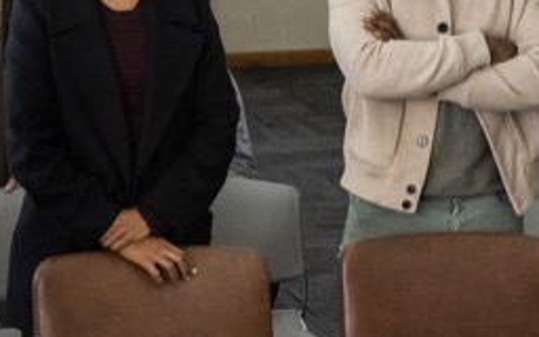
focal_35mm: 143
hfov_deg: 14.5
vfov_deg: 9.2
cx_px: 112
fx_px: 2101
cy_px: 125
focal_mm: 48
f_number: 8
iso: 4000
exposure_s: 1/320
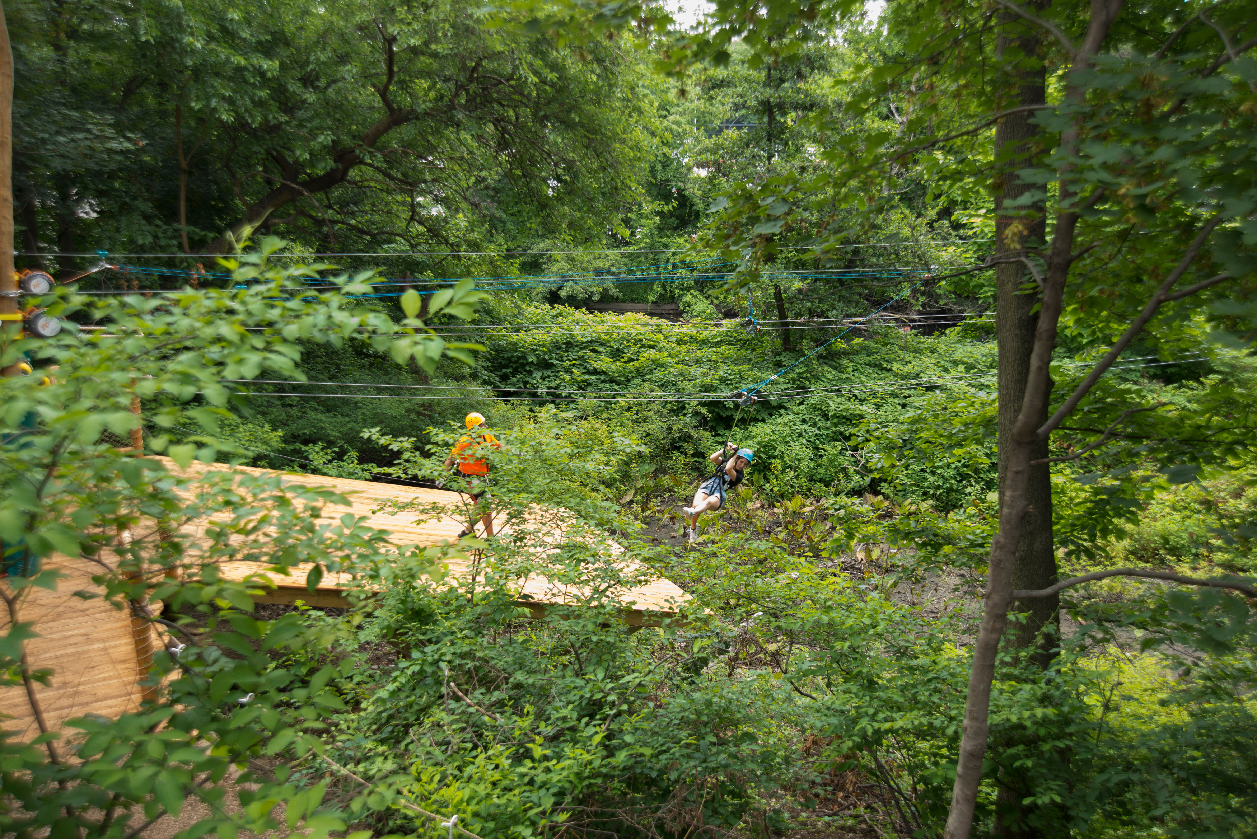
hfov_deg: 54.4
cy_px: 420
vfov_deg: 37.9
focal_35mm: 35
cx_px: 628
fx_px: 1222
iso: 800
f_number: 4.5
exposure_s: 1/200
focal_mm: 35
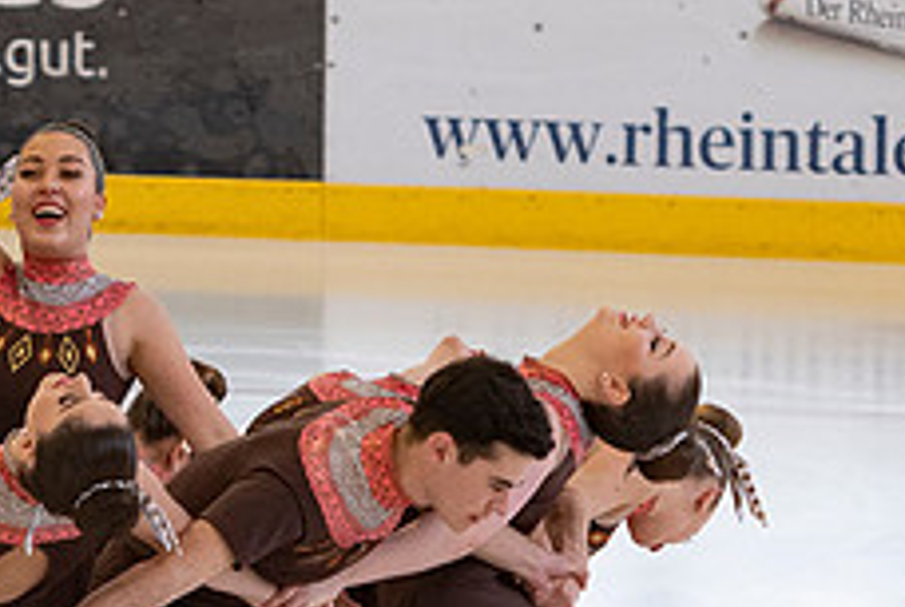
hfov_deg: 3.3
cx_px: -123
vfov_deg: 2.2
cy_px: 541
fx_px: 15717
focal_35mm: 624
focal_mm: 112
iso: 640
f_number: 4
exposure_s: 1/320
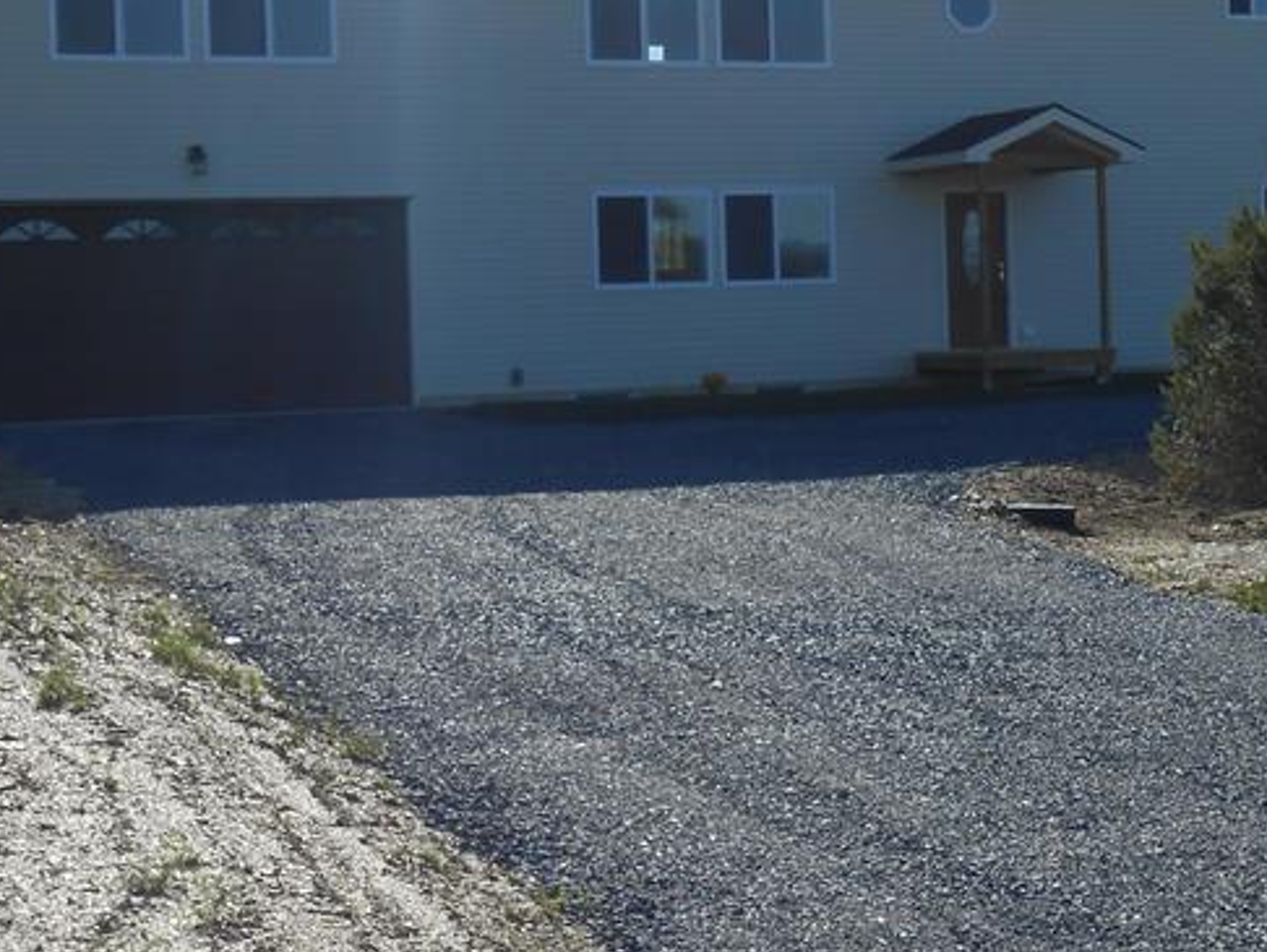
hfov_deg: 24.1
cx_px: 962
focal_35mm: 80
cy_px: 331
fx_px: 2930
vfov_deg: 18.4
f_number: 4.2
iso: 80
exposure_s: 1/800
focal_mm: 6.8
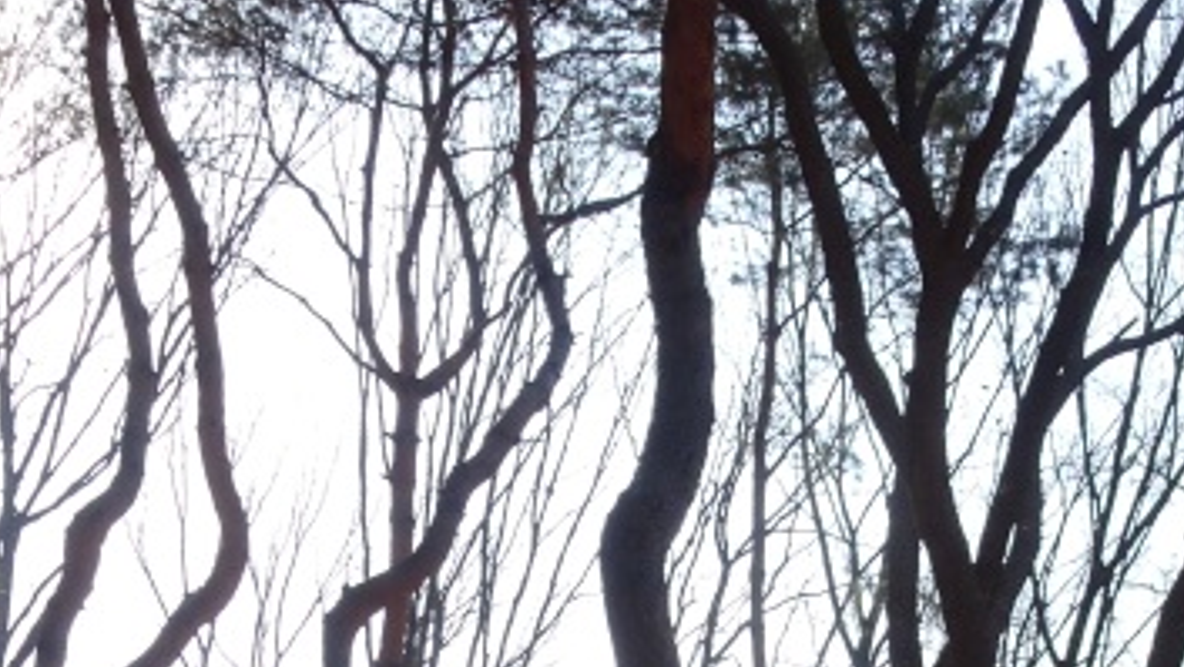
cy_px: 1006
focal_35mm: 74
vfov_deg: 15.1
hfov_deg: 28.6
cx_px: 520
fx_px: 2324
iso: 80
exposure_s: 1/500
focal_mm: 4.1
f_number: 3.5
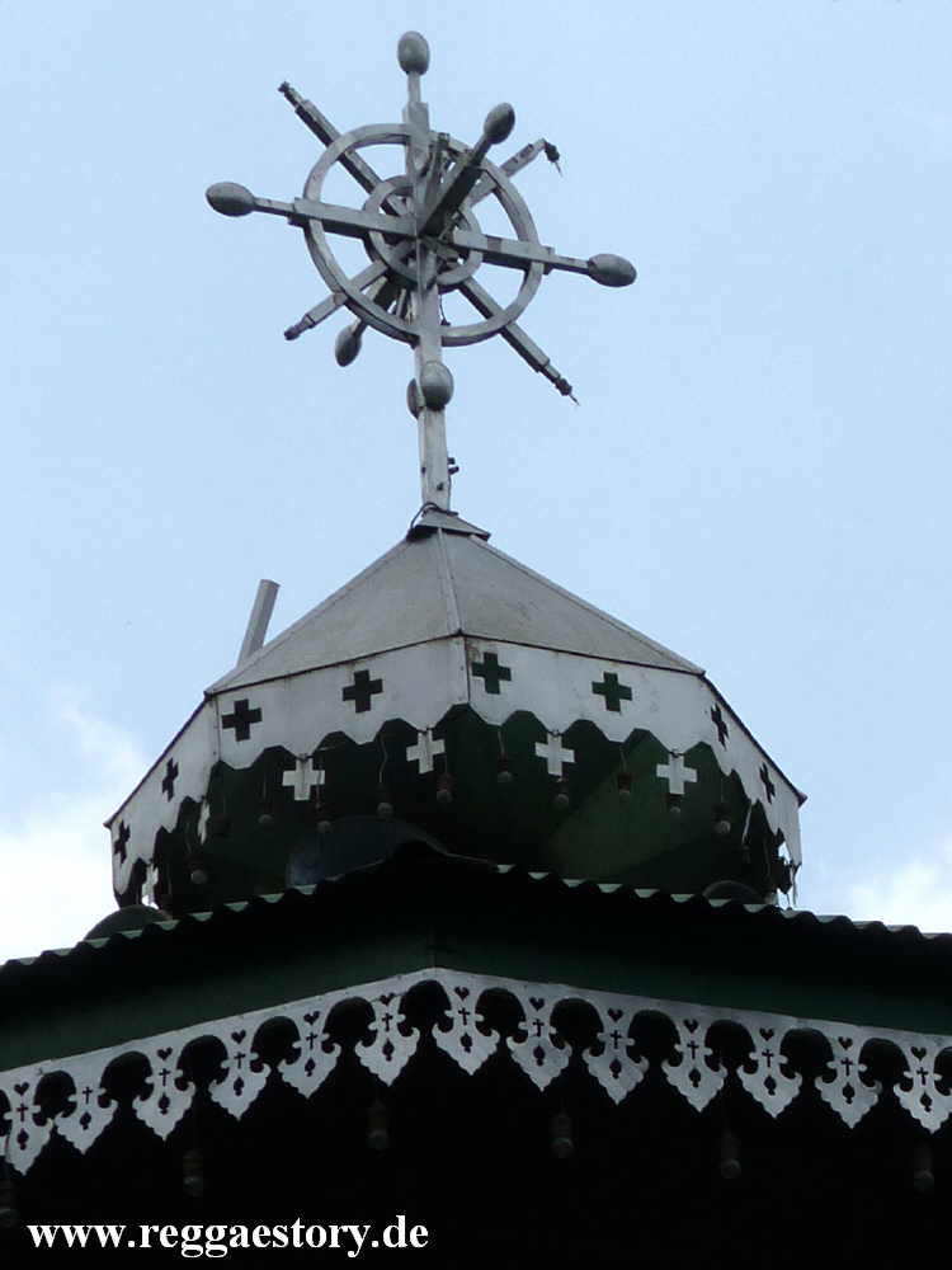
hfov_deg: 14.9
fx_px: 3630
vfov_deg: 19.8
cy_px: 635
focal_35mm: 99
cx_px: 476
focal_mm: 17.8
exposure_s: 1/1600
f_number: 4.5
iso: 100
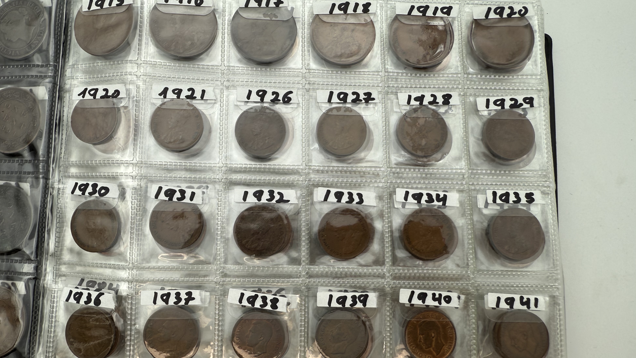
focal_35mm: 27
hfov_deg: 69.9
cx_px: 310
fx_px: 455
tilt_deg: -80.6
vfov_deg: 42.9
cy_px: 177
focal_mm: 2.22
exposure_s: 1/215
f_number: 2.2
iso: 40
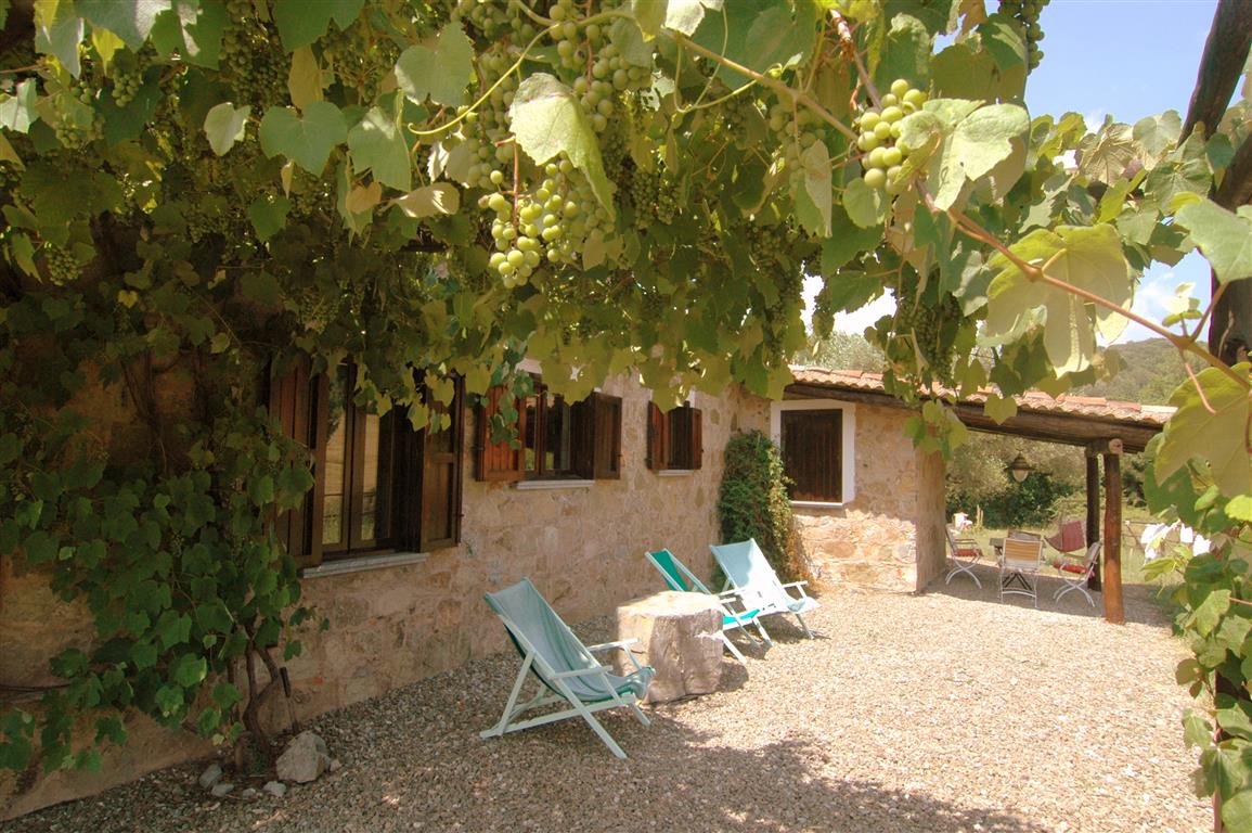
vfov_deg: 67.3
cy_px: 416
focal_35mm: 18
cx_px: 626
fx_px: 625
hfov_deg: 90.1
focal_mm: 12
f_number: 8
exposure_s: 1/250
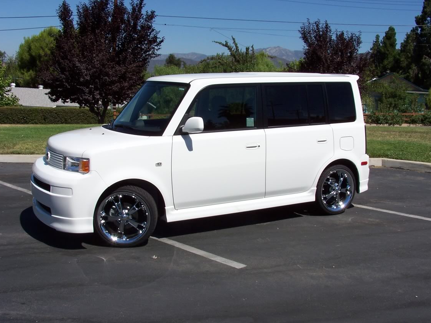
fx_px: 510
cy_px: 165
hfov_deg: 45.8
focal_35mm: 41
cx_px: 215
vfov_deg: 35.1
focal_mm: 6.7
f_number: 5.6
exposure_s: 1/500
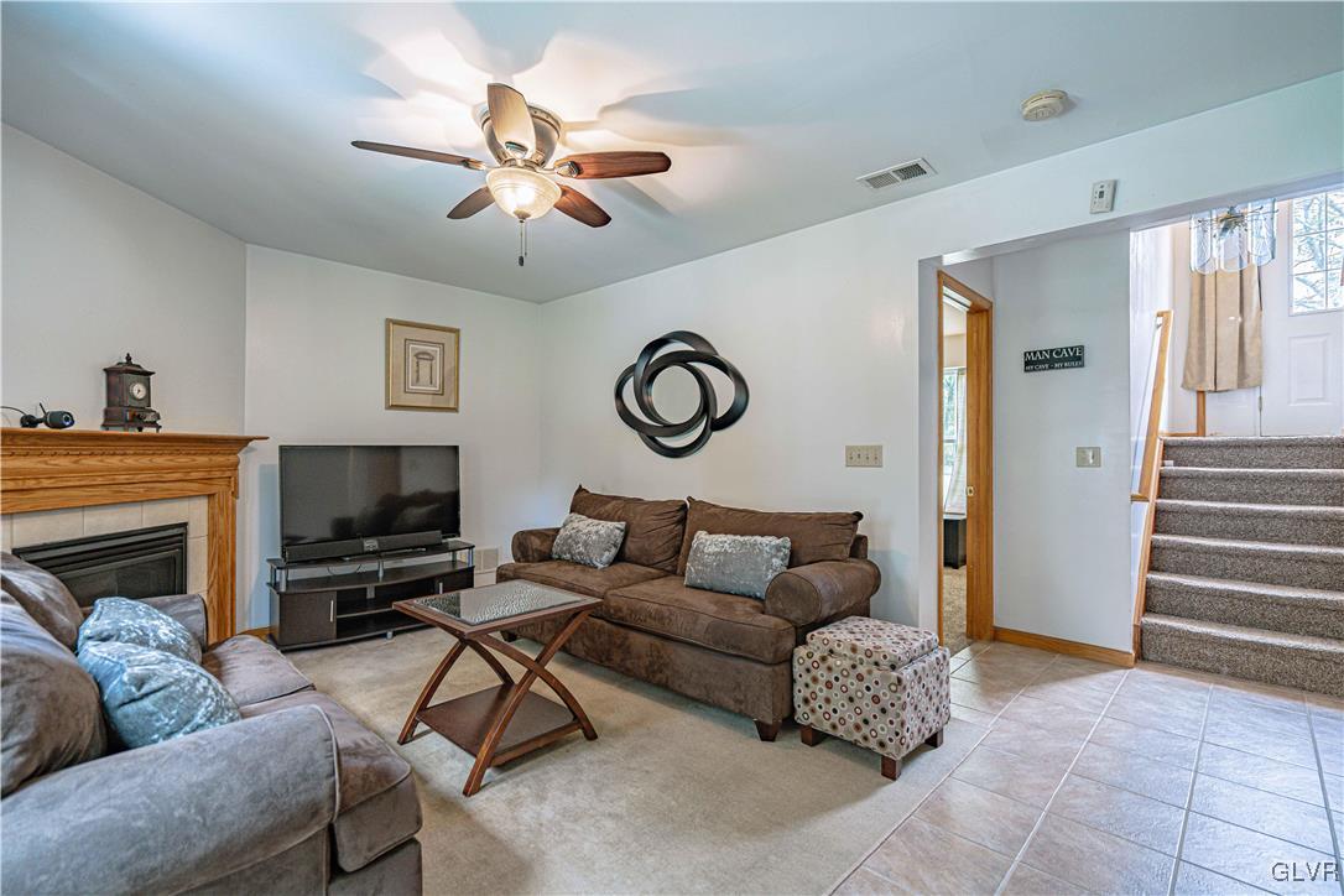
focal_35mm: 16
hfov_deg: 96.7
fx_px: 597
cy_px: 448
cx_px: 672
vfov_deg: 73.7
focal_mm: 16
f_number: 4
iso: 800
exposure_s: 1/250
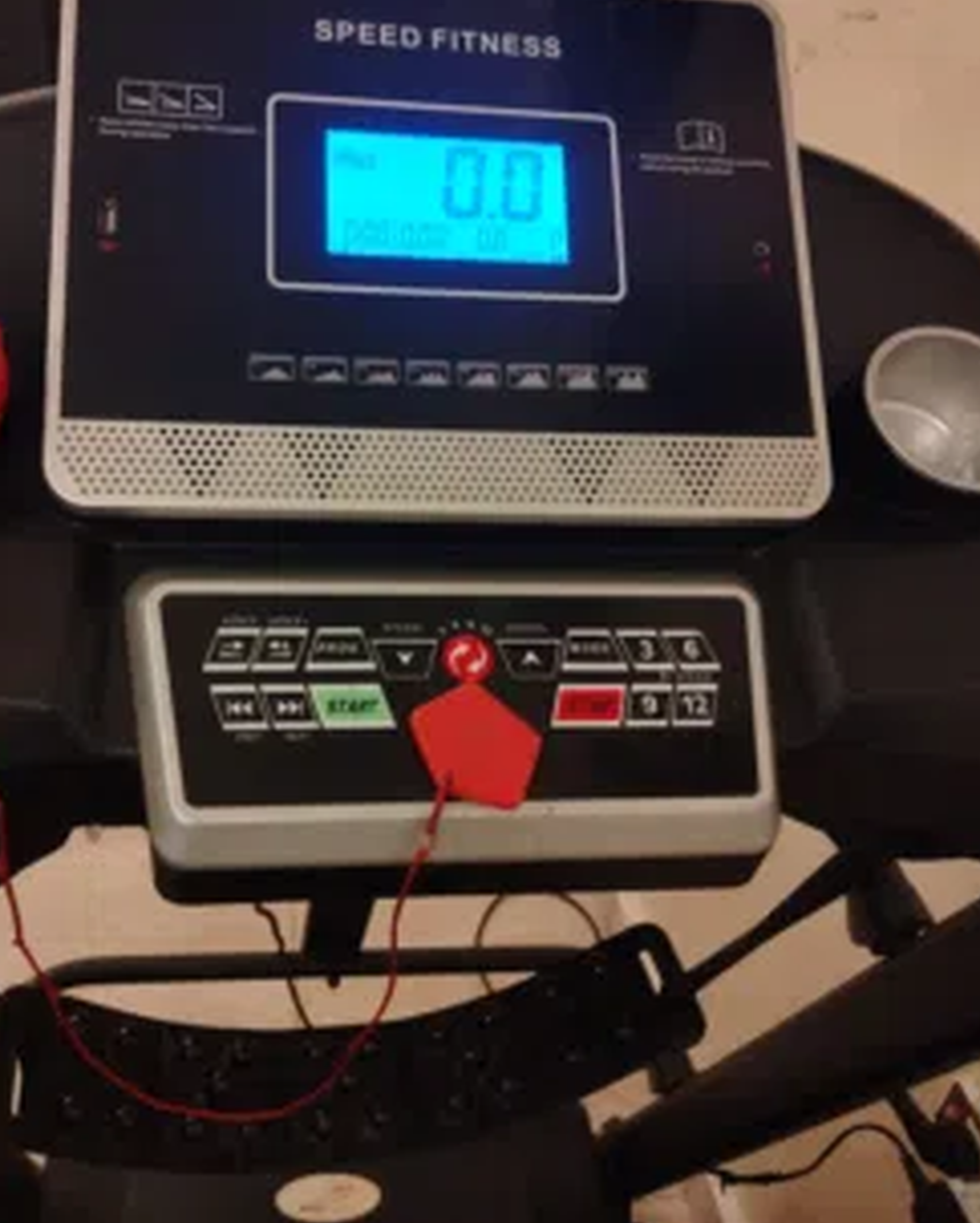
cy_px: 543
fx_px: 1123
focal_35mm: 31
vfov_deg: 57.0
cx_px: 389
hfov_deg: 46.9
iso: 1747
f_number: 1.75
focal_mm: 5.25
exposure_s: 1/25
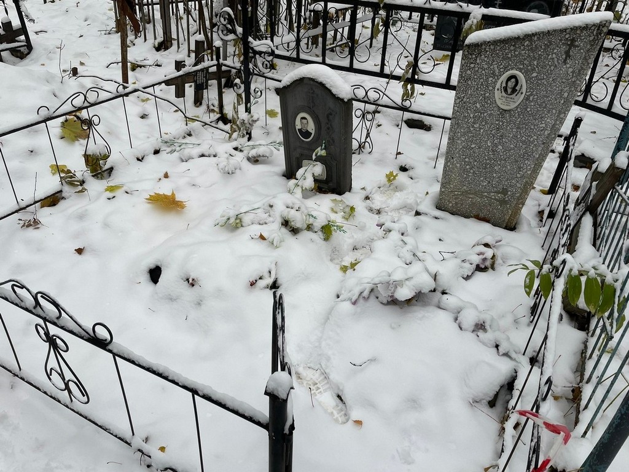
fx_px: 472
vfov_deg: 53.1
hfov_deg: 67.3
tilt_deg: -30.0
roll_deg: -2.0
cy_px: 236
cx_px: 314
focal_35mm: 26
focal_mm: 4.2
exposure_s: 1/238
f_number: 1.6
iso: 32
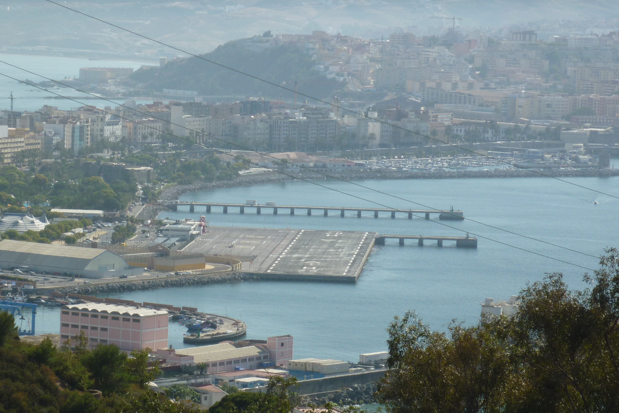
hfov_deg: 12.0
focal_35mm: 171
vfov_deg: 8.0
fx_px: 2940
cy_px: 200
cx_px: 249
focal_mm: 22
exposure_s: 1/500
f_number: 5.9
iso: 80
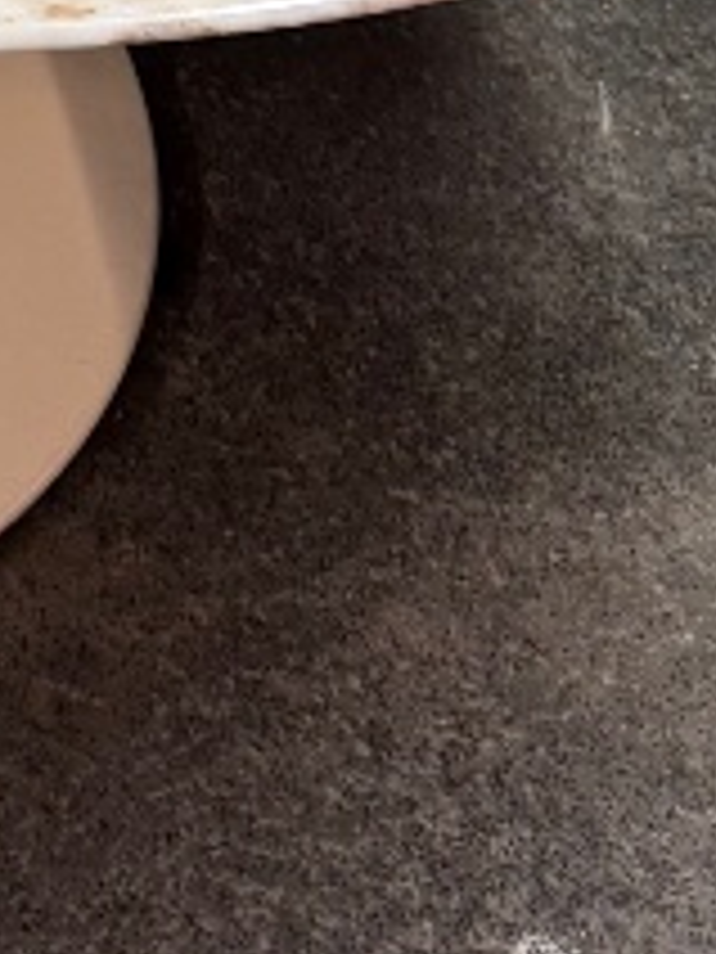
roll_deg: -4.2
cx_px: -401
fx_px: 3751
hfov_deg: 10.5
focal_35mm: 136
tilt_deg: -30.7
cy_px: -968
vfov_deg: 12.7
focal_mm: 6.76
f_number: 1.78
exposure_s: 1/50
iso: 125
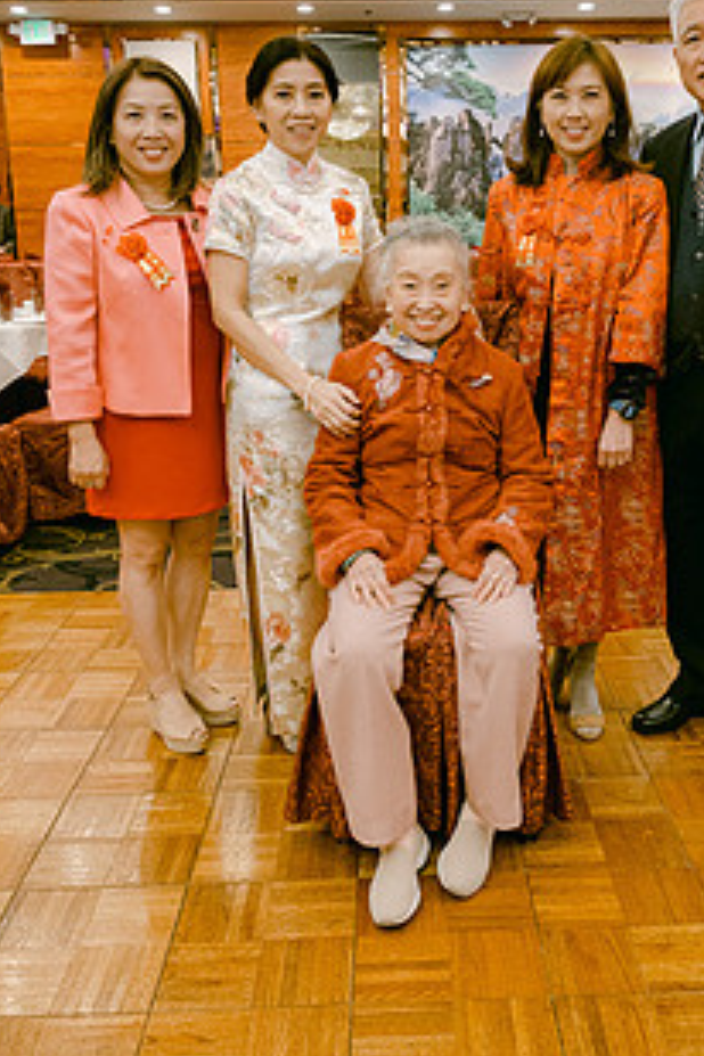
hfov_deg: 37.7
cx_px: 434
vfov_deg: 53.9
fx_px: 1027
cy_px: 407
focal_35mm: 35
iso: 1000
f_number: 4
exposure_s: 1/60
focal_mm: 16
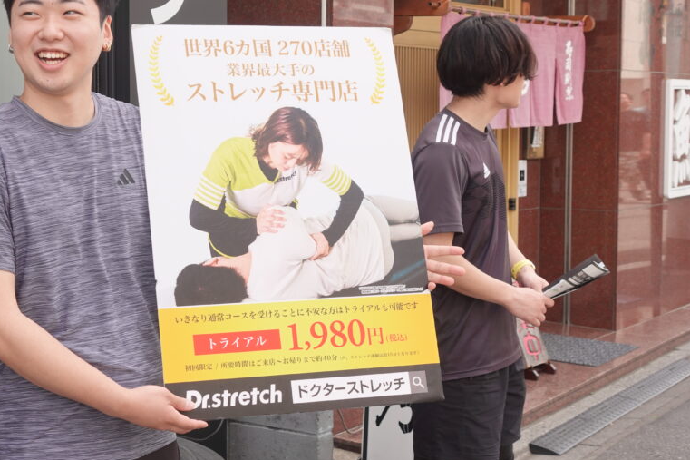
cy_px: 201
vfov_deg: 19.4
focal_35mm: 70
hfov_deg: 28.7
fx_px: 1341
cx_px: 257
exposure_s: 1/250
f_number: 4
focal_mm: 19.57
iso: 125
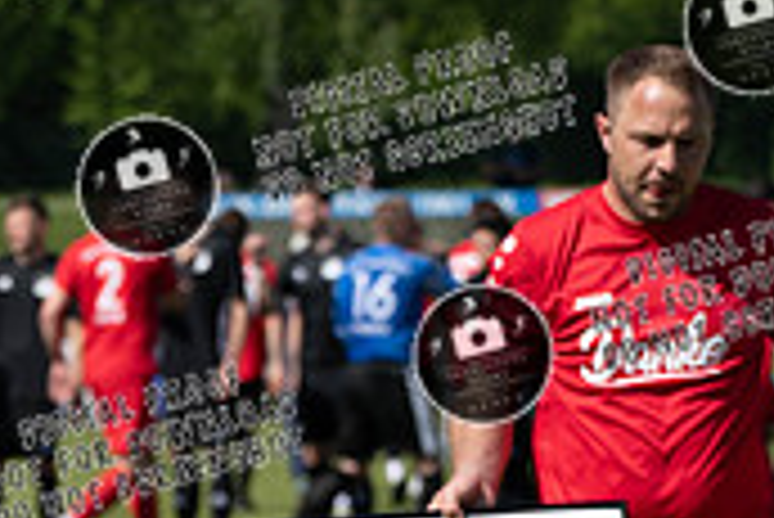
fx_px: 7574
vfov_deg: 3.9
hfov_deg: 5.8
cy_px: 656
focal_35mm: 352
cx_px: 69
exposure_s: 1/800
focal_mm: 95
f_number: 4
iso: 64
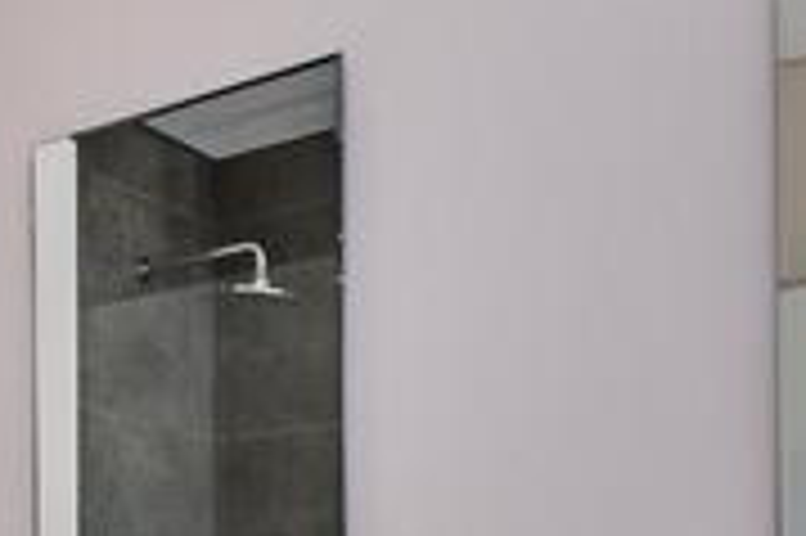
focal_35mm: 67
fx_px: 1499
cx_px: -284
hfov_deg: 25.3
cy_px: 750
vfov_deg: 18.5
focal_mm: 10
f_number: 10
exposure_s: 1/200
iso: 500
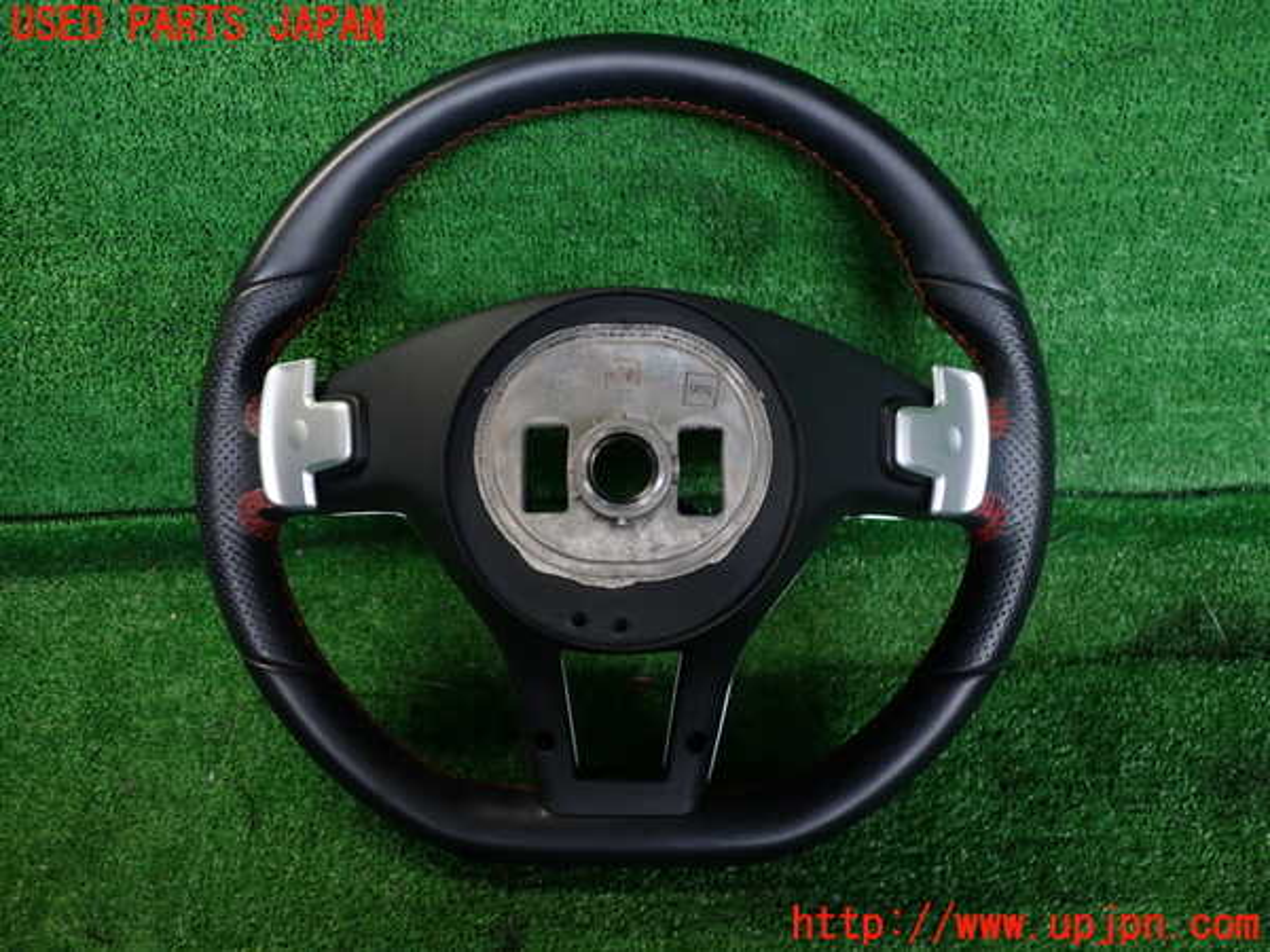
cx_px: 635
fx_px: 1101
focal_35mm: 30
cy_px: 476
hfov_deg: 60.0
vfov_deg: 46.8
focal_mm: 5.4
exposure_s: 1/50
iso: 200
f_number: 2.3
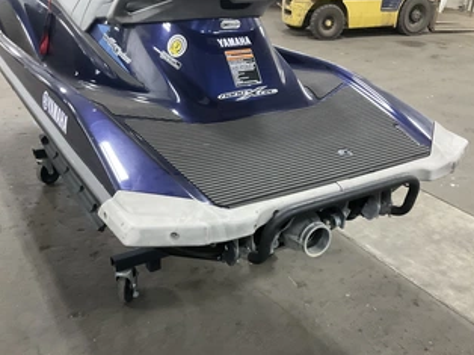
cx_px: 254
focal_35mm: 37
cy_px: 215
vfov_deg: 38.4
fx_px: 506
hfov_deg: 50.1
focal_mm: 3
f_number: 1.8
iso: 250
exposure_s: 1/40
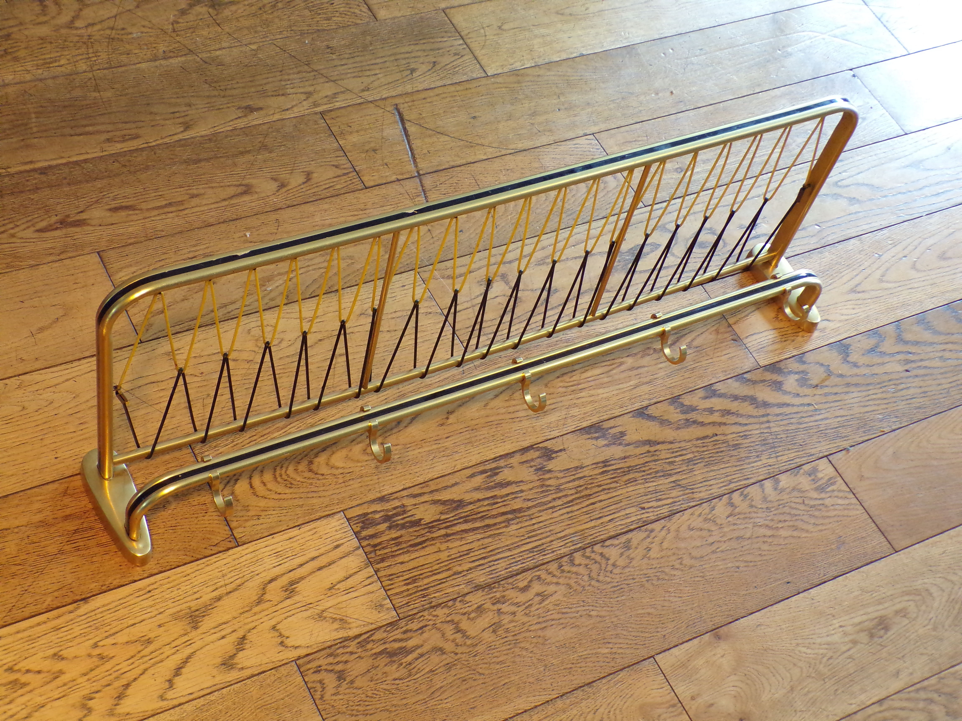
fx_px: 1362
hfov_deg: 38.9
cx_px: 481
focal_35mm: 49
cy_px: 360
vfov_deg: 29.7
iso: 330
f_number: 3.5
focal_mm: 8.7
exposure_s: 1/17
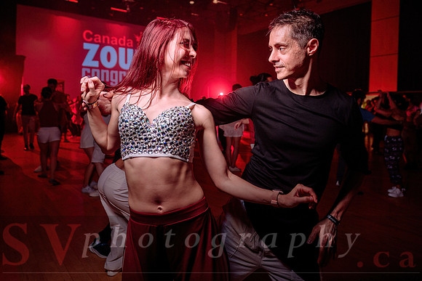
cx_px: 219
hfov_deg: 65.3
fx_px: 329
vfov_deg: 46.2
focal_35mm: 28
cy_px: 117
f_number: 2.8
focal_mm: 24
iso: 800
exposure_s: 1/60
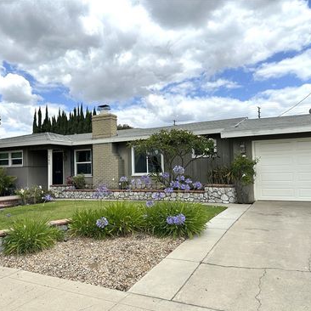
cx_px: 127
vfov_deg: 55.6
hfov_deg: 55.3
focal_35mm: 29
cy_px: 158
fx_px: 295
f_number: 1.78
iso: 80
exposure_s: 1/6623
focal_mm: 6.86
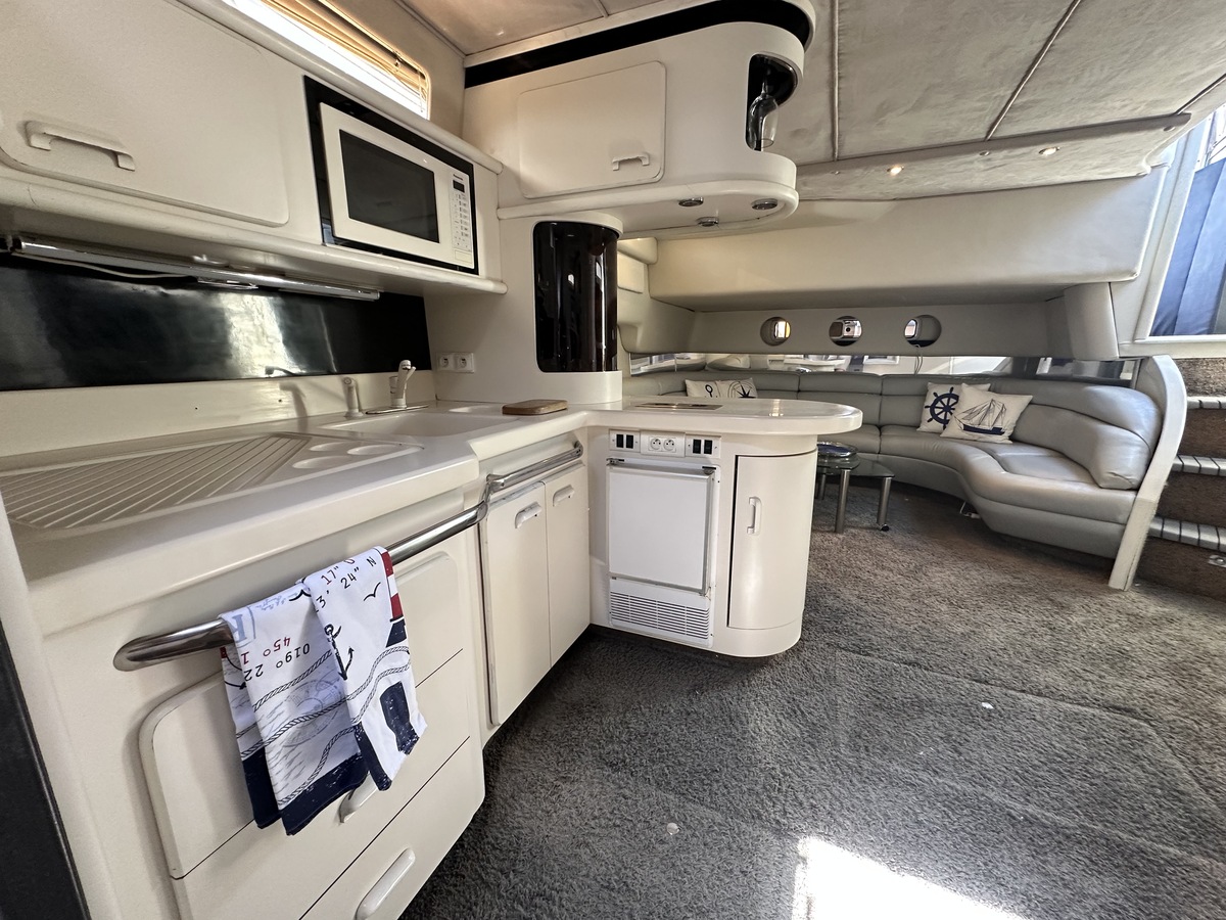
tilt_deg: -14.8
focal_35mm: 14
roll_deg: -0.8
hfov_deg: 102.1
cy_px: 460
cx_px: 613
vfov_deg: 85.7
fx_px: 496
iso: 320
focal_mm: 2.22
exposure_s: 1/61
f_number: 2.2
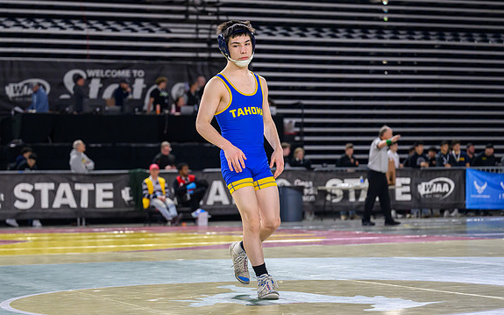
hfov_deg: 21.6
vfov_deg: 13.6
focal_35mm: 96
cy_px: 159
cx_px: 218
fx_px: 1318
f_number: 2.8
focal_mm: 70
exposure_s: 1/800
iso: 2500
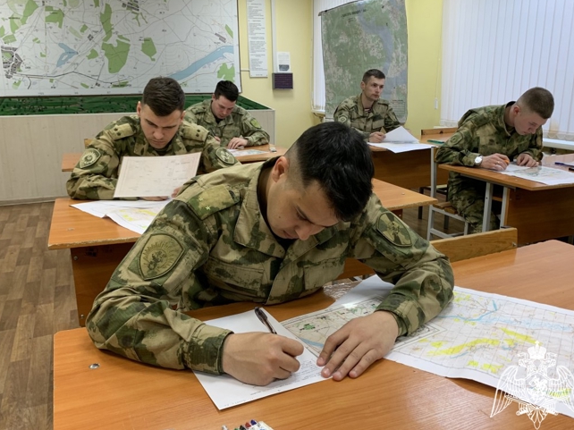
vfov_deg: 51.3
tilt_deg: -16.5
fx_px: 448
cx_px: 294
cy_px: 214
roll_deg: +0.7
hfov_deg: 65.3
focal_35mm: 27
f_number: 1.8
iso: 100
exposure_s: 1/91
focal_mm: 4.25
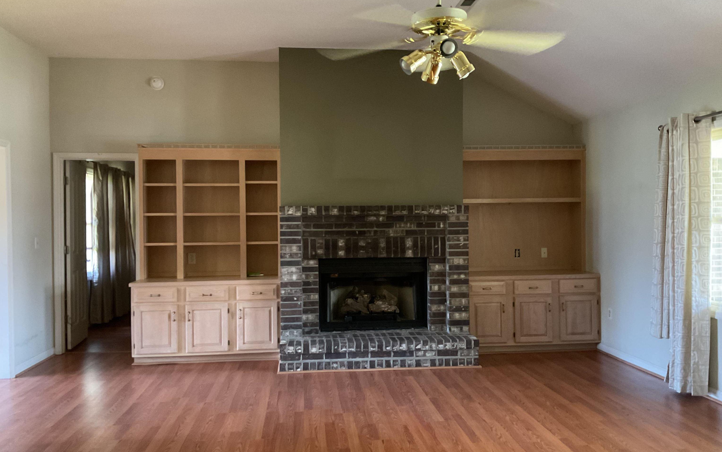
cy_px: 225
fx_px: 610
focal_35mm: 31
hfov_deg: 61.2
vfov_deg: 40.6
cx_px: 363
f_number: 1.8
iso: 320
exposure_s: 1/30
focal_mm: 3
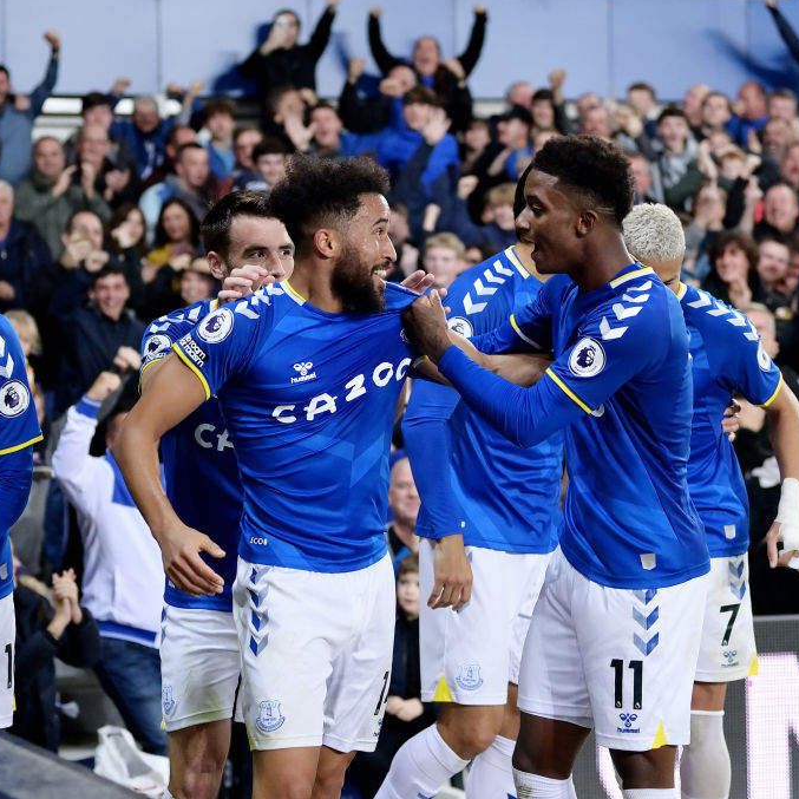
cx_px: 351
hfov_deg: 19.3
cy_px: 400
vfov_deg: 19.3
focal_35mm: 90
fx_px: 2350
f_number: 2.8
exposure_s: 1/1250
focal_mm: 70
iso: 1600
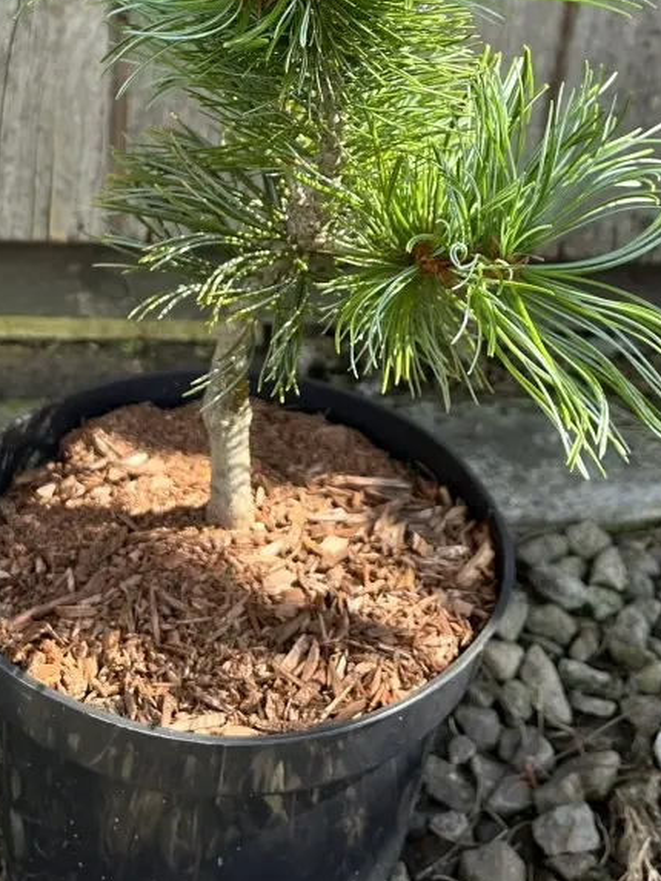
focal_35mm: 49
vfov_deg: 37.2
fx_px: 1247
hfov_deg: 29.7
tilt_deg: -22.9
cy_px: 143
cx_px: 343
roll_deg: -5.1
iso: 50
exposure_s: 1/555
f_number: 1.6
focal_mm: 5.1
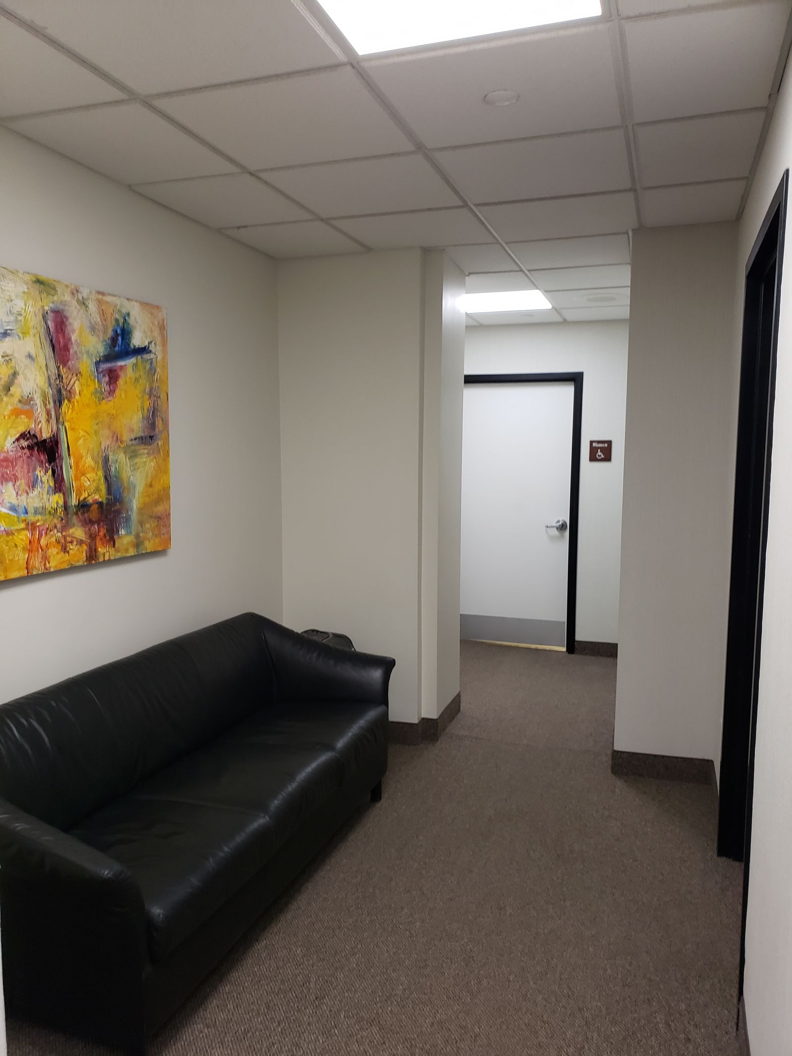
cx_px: 396
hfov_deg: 53.1
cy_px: 528
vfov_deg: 67.3
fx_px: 793
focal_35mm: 26
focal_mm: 4.3
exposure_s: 1/60
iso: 320
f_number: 2.4
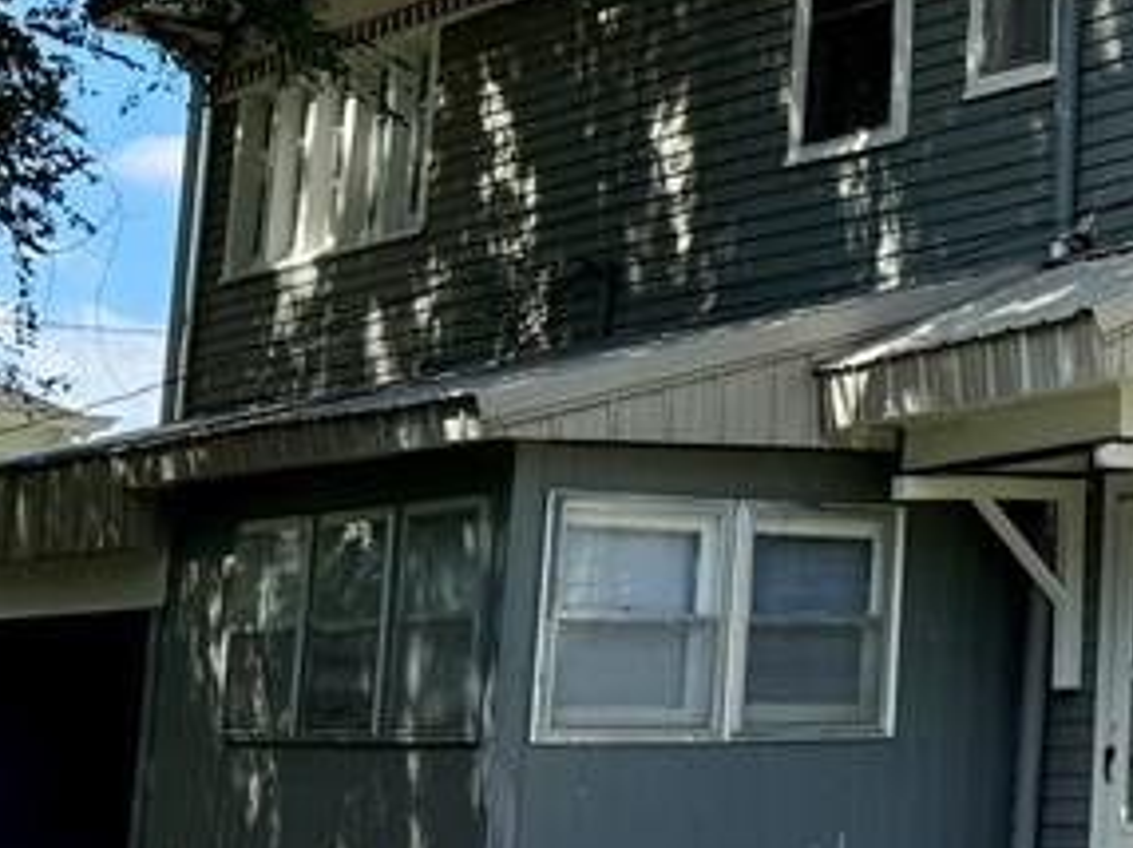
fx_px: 2812
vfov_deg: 17.0
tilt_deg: +11.3
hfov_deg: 20.3
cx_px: 1581
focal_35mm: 86
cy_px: 198
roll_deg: -1.0
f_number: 1.78
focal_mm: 6.76
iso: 80
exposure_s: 1/2604
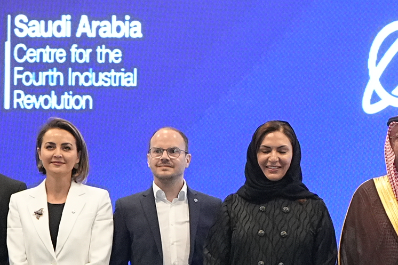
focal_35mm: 223
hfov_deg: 9.2
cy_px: 362
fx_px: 2465
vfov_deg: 6.1
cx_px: 288
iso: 3200
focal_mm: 35
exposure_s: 1/160
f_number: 4
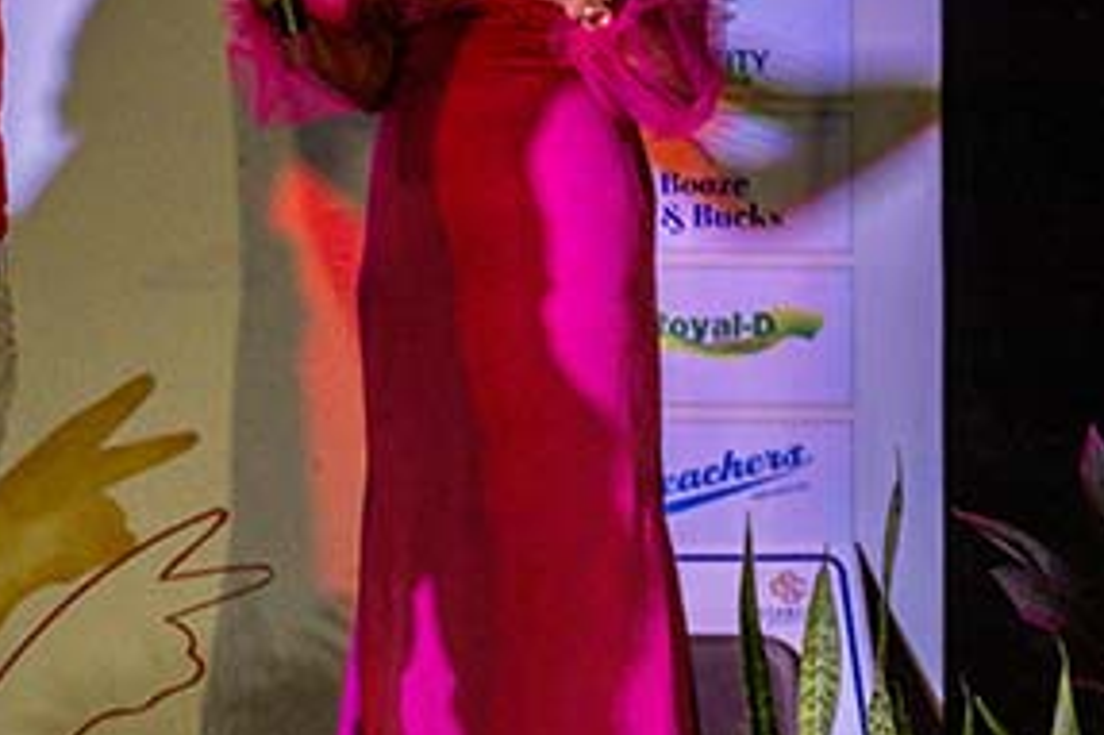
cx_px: -531
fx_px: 4107
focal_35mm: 134
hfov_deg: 14.3
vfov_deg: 10.2
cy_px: 19
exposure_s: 1/250
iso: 3200
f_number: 4.5
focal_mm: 40
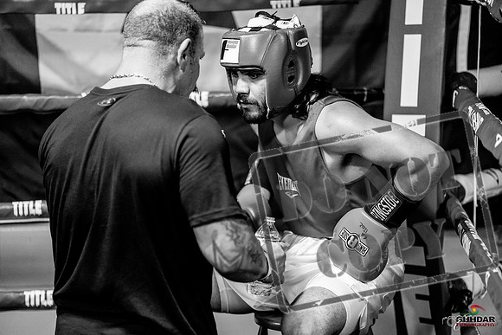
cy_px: 168
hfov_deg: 16.4
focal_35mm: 125
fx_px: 1743
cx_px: 251
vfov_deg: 11.0
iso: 4000
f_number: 2
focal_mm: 125
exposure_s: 1/1000
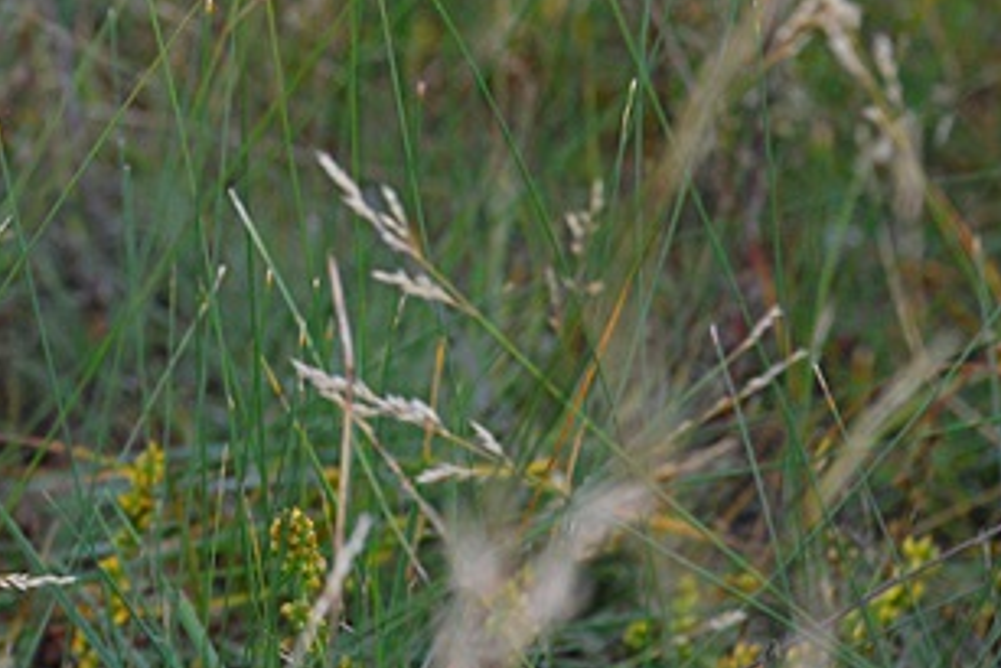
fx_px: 8707
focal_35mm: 313
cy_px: 0
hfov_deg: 6.5
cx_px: -222
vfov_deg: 4.4
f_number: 5.6
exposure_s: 1/320
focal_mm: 80
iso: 400
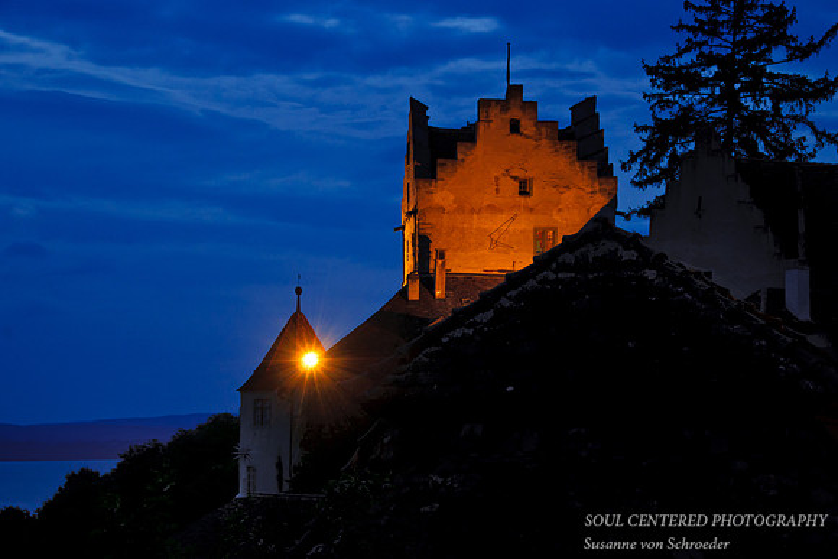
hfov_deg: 20.9
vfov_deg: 14.0
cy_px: 280
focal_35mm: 98
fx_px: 2270
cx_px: 419
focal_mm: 65
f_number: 9.5
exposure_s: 1.5
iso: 400
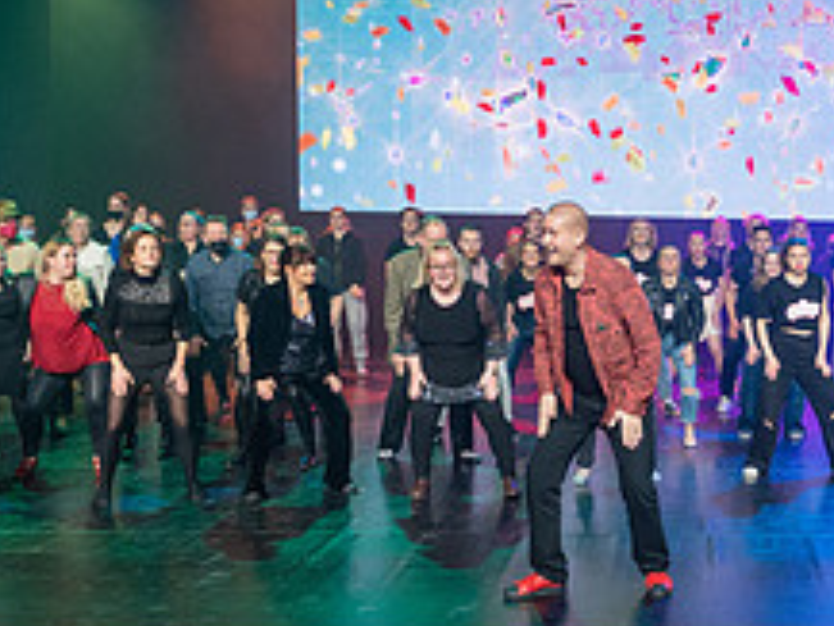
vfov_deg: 22.9
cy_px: 369
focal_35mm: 64
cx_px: 792
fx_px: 1543
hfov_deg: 28.7
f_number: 2.8
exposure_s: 1/200
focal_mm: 24
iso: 1800
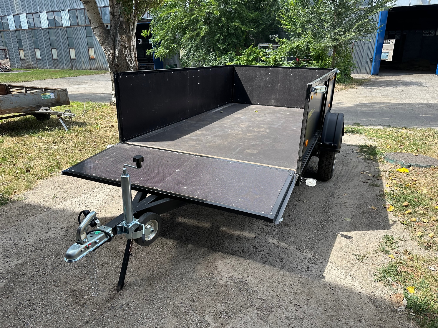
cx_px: 219
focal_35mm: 24
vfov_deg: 56.8
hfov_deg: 71.6
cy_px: 164
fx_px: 304
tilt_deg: -19.4
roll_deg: -0.4
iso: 80
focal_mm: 6.86
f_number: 1.78
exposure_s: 1/1751
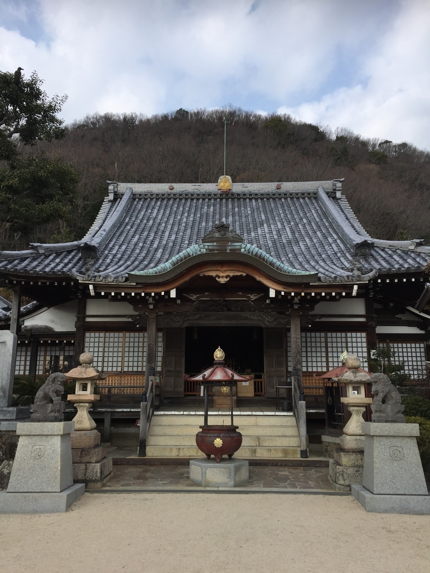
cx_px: 215
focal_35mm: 29
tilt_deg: +14.2
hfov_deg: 48.2
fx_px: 480
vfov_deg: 61.7
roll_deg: +0.0
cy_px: 286
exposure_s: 1/1522
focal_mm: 4.15
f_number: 2.2
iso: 32
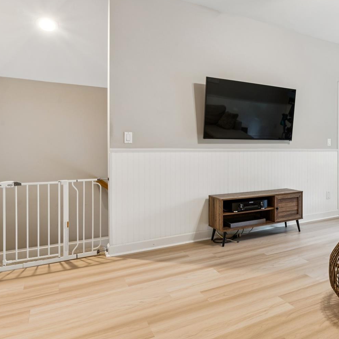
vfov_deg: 54.9
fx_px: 326
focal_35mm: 29
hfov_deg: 47.1
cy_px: 152
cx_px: 328
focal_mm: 16.8
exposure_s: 2
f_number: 13
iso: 100
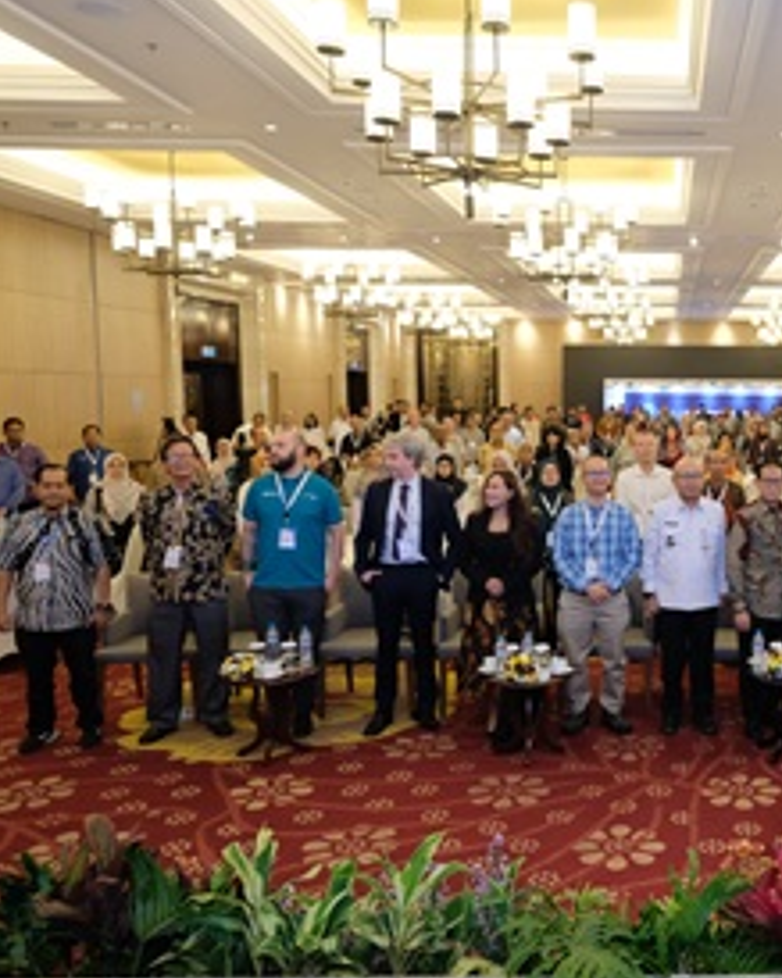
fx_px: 926
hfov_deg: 42.2
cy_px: 484
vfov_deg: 55.7
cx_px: 696
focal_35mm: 32
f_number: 4
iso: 3200
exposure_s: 1/125
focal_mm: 14.5
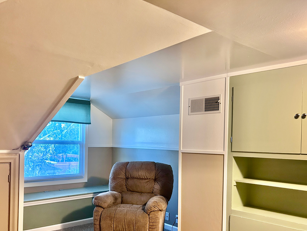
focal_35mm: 33
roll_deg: -1.3
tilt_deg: -1.2
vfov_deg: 42.6
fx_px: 293
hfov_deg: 54.9
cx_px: 122
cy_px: 144
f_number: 1.5
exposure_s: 1/60
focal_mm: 5.7
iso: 320
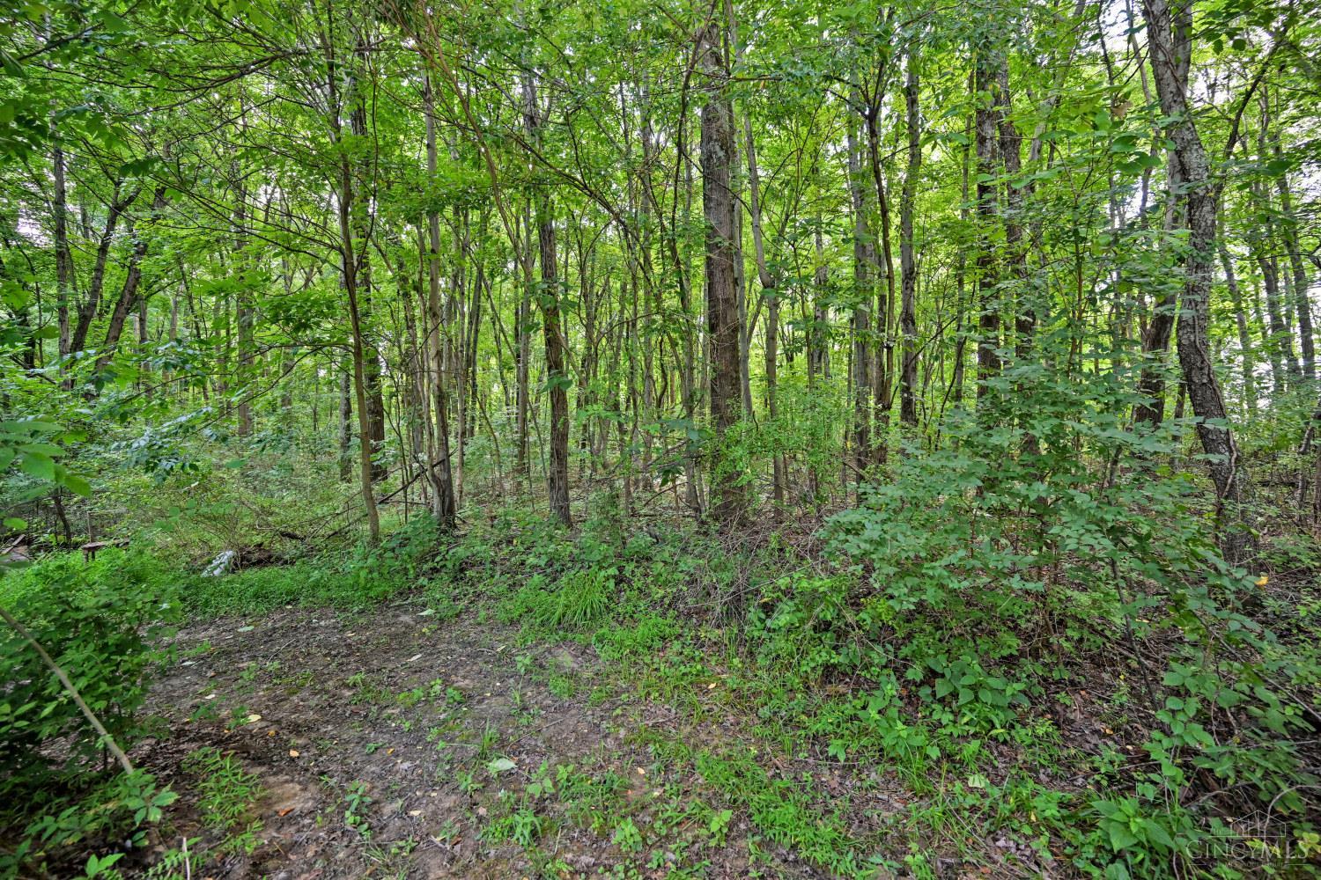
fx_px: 514
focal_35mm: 14
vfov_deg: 81.2
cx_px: 660
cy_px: 440
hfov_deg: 104.3
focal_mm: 14
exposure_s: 1/60
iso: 450
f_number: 4
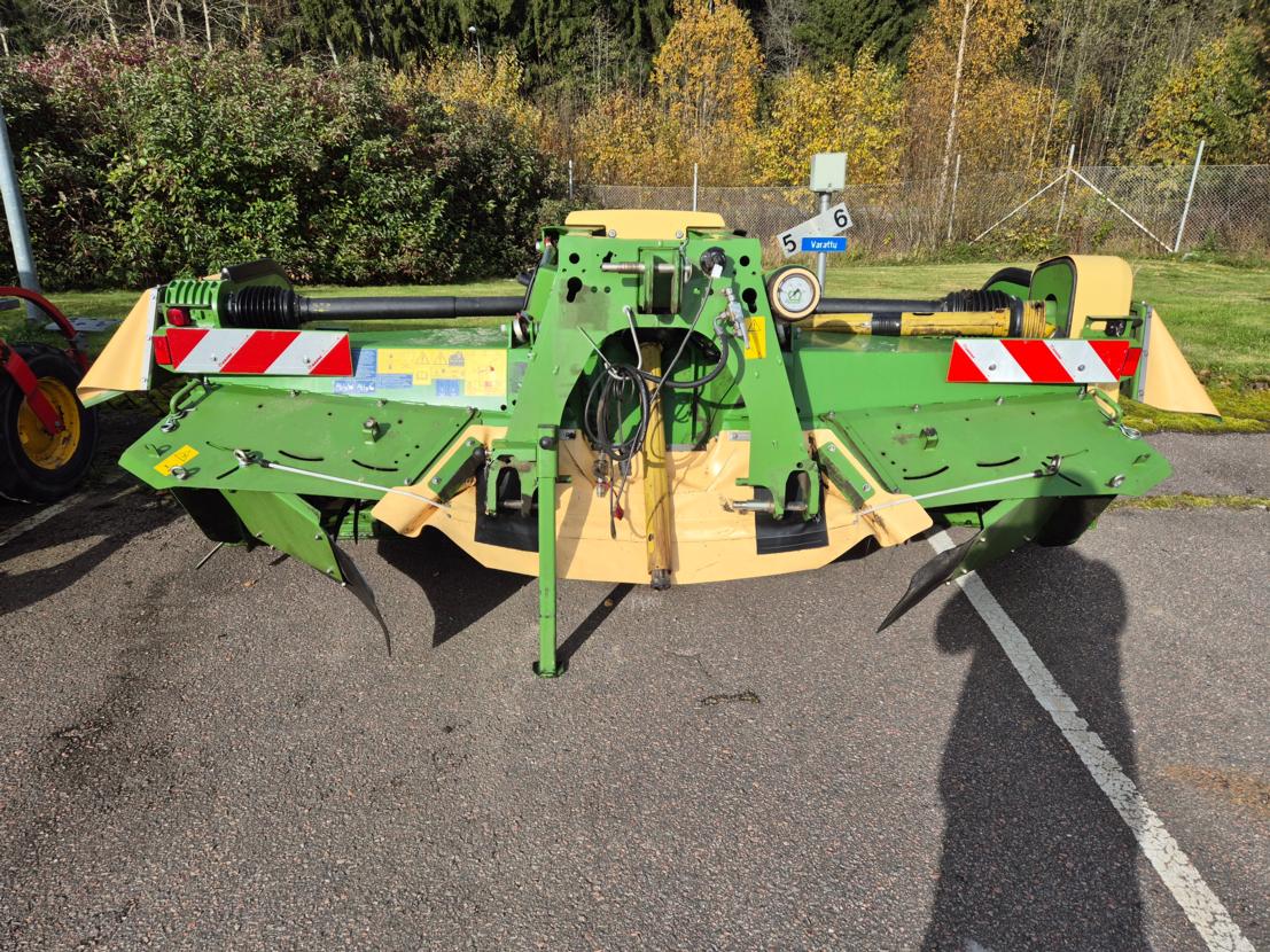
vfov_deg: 58.9
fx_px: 844
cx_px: 635
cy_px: 476
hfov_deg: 73.9
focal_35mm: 23
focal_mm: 5.4
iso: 25
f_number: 1.8
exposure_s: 1/2440
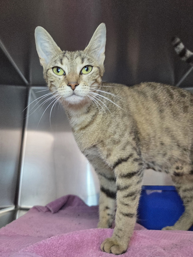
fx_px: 171
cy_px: 128
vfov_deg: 73.9
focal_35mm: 23
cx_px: 96
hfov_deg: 58.9
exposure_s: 1/120
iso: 320
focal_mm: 5.4
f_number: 1.8
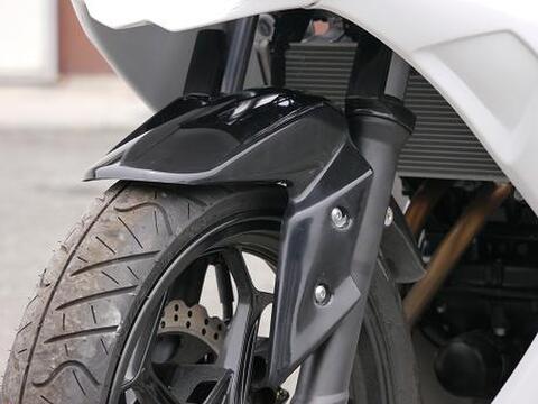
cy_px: 202
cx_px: 269
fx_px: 2953
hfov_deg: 10.4
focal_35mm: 190
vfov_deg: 7.8
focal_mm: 95
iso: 200
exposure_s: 1/200
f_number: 5.3
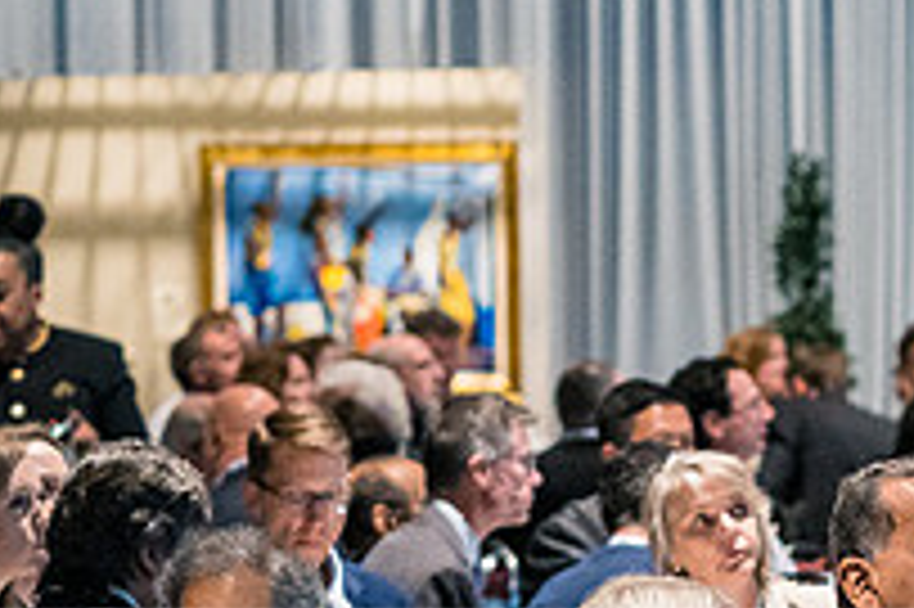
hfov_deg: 6.2
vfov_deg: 4.2
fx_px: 8346
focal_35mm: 329
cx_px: 1261
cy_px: 808
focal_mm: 77
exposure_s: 1/50
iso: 6400
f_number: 2.8
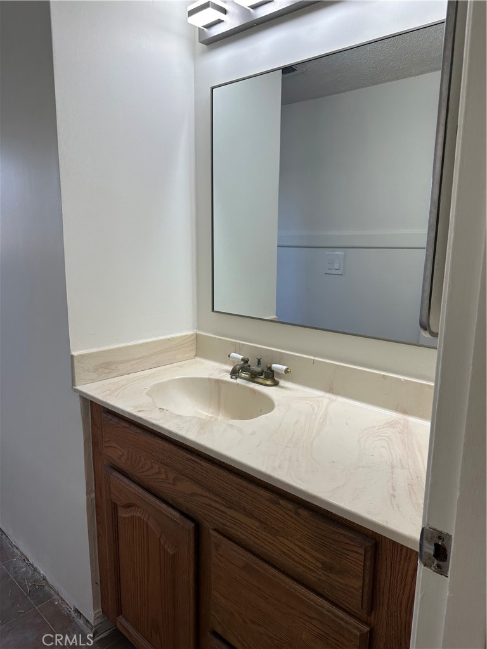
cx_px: 244
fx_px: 450
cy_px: 324
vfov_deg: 71.6
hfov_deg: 56.8
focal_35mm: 24
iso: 64
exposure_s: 1/171
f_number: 1.78
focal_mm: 6.86
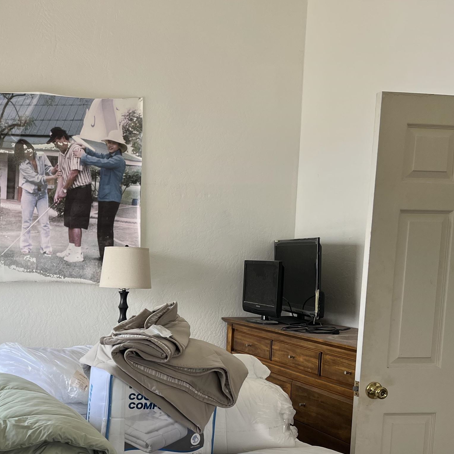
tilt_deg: -6.9
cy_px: 336
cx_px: 58
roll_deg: -0.1
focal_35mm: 46
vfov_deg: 36.0
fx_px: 683
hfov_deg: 35.0
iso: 40
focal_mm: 5.1
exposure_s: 1/250
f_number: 1.6
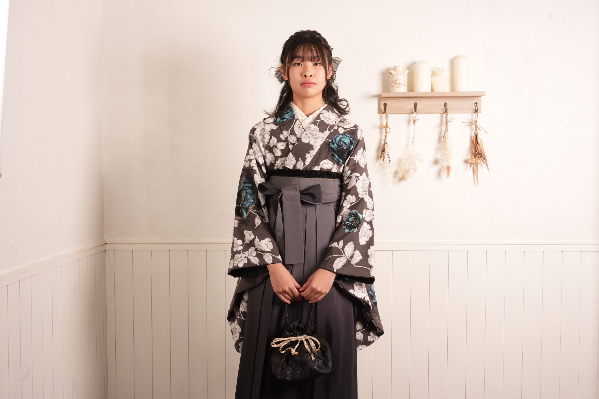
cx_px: 300
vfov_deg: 29.2
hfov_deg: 42.7
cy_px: 200
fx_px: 765
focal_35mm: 46
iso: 320
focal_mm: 46
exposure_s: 1/200
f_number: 8
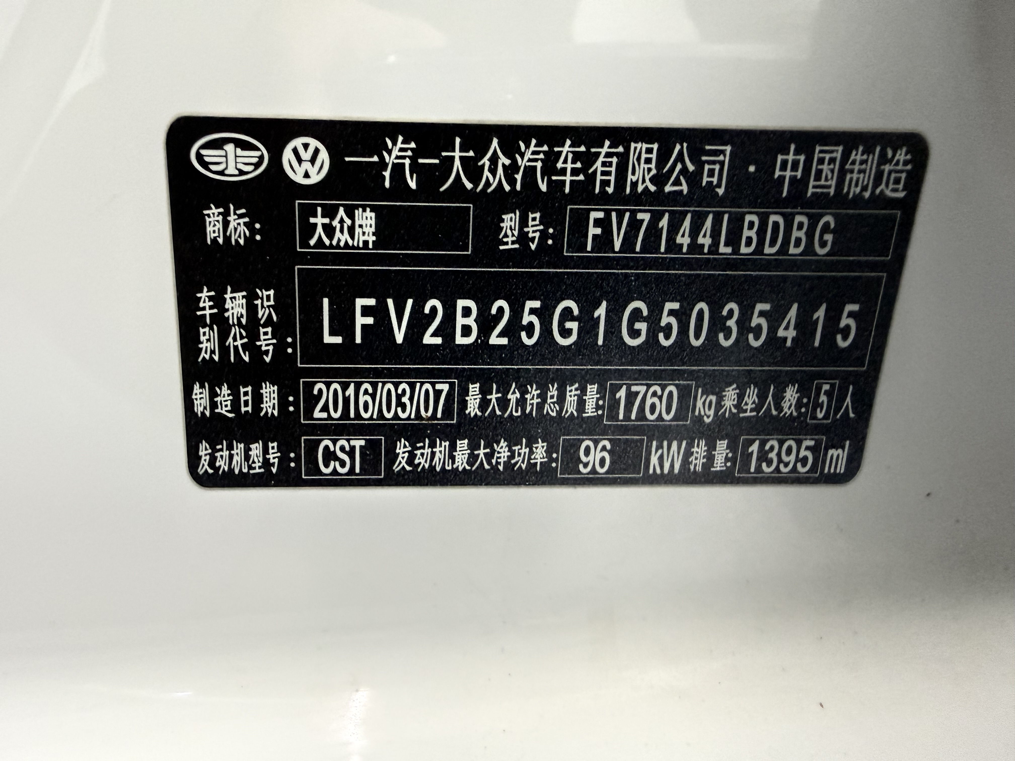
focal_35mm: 24
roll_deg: +0.3
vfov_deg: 56.8
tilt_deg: -15.2
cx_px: 508
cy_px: 380
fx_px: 704
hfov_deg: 71.6
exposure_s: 1/50
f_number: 2.2
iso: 800
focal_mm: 2.22
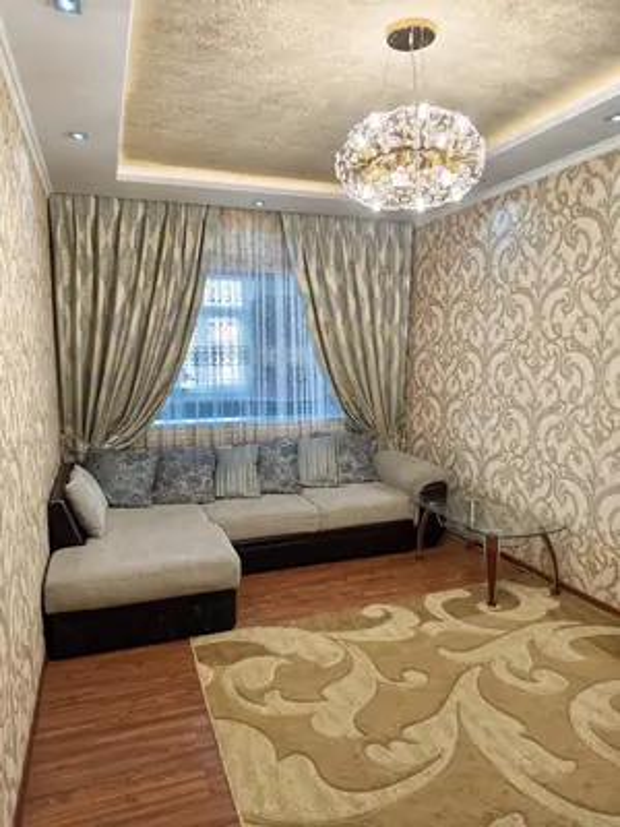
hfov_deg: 58.9
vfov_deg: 73.9
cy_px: 414
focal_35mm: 23
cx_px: 310
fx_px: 549
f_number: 1.67
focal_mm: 6.62
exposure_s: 1/100
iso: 64
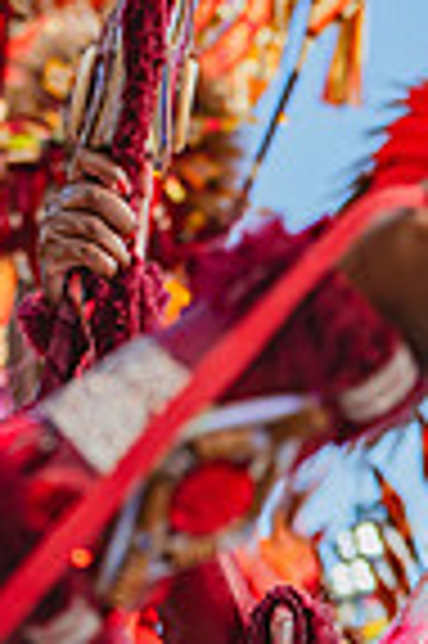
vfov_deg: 9.3
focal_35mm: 220
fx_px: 3933
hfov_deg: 6.2
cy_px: 608
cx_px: 466
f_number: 5.6
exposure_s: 1/1600
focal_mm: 70
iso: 640
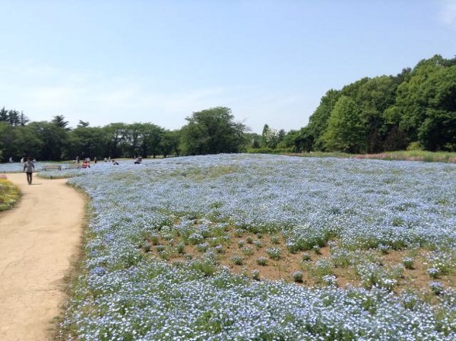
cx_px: 228
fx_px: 434
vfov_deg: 42.8
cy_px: 170
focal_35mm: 33
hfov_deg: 55.4
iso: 25
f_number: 2.4
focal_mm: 3.3
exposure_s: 1/999
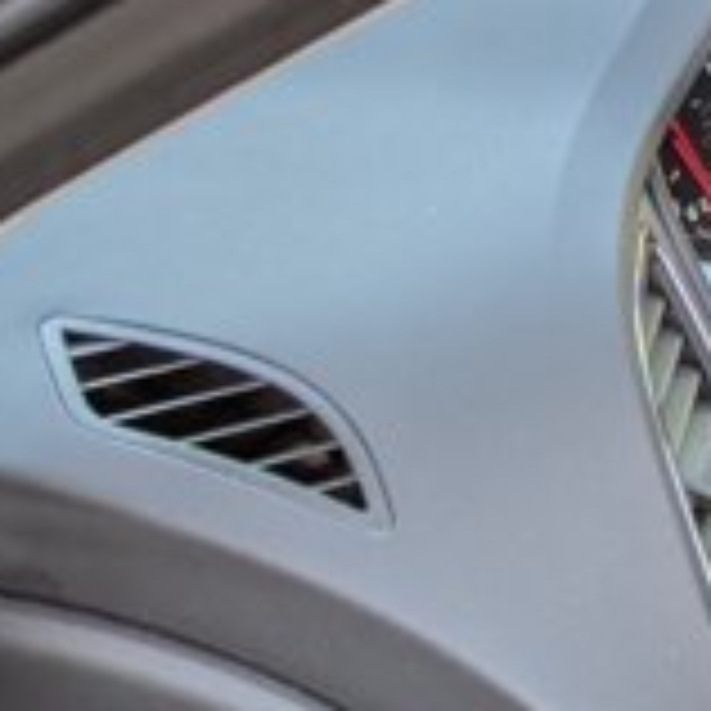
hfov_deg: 10.6
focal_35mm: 138
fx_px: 3207
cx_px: 1768
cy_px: 718
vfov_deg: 12.5
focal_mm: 6.9
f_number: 1.68
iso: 19
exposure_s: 1/64.3
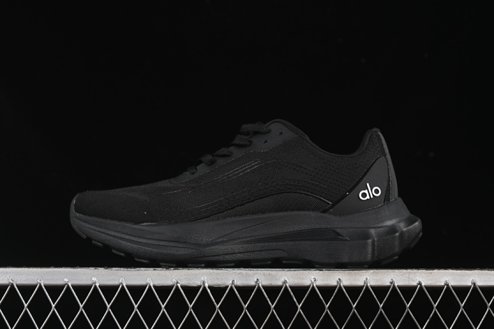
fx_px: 1029
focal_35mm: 75
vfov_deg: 18.2
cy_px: 164
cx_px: 247
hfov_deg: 27.0
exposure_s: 1/50
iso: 160
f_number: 6.3
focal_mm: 50
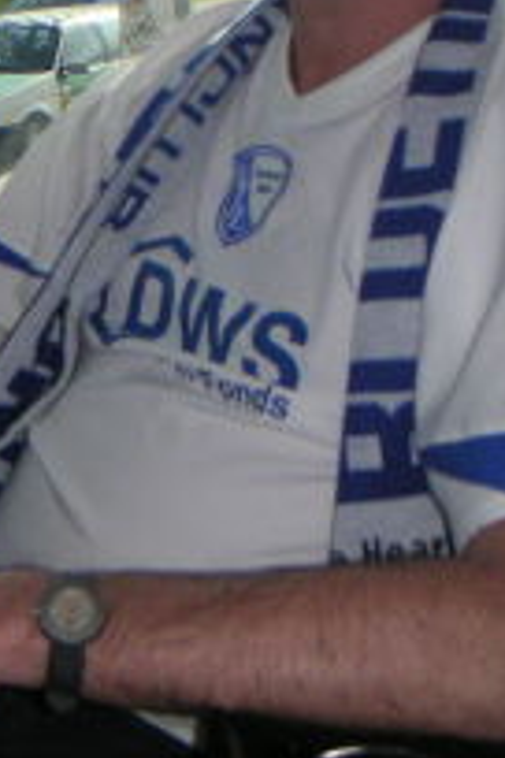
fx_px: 2041
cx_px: 108
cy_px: 117
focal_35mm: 97
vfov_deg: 20.7
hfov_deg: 14.0
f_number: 2.8
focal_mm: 6
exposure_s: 1/500
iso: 160
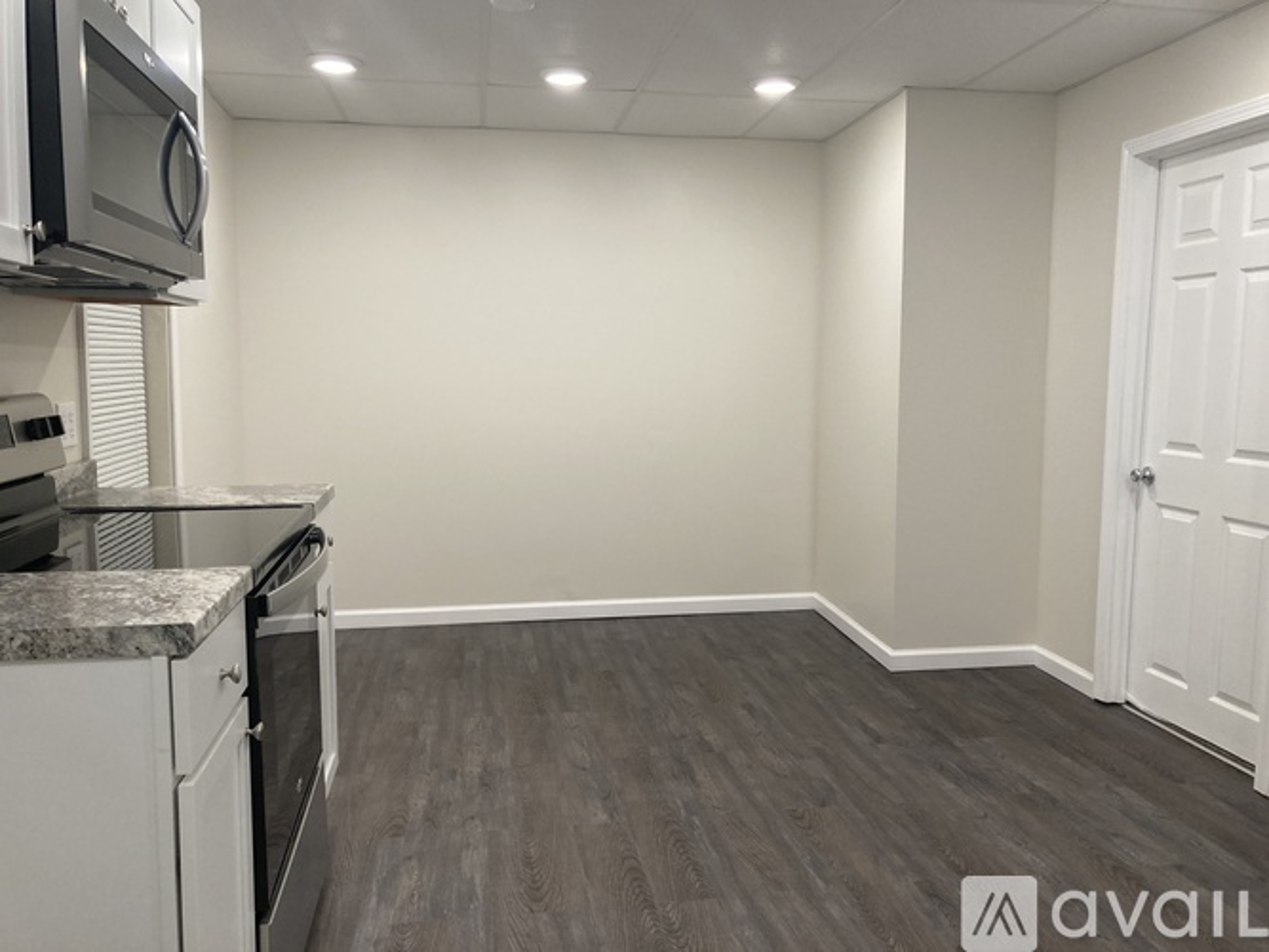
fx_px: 1026
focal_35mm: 28
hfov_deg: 63.5
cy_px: 476
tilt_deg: -5.2
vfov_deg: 49.7
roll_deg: -0.7
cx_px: 634
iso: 80
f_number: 1.8
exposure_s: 1/60
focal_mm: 3.99
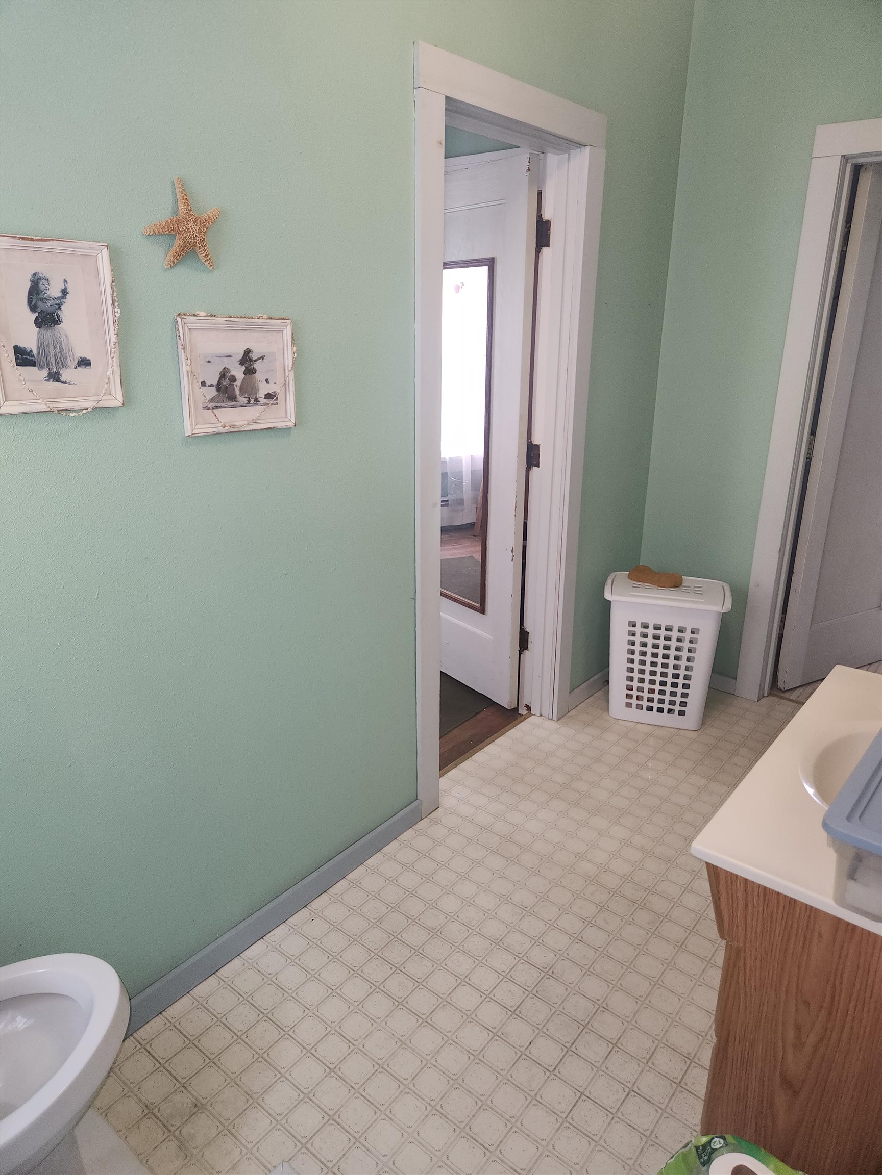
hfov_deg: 58.9
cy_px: 588
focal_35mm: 23
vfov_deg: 73.9
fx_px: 781
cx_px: 441
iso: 100
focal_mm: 5.4
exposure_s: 1/40
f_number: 1.8
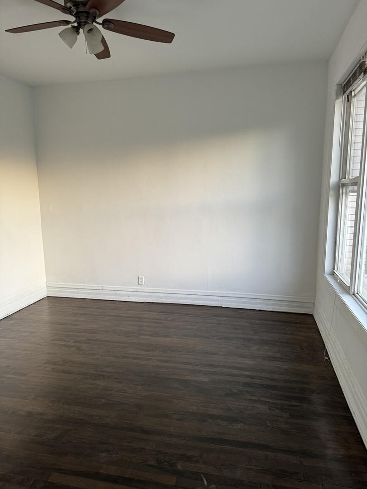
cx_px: 184
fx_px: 339
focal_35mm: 24
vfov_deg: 71.6
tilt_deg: -8.6
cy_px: 244
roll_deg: +0.6
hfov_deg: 56.8
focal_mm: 6.76
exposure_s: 1/60
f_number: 1.78
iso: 200
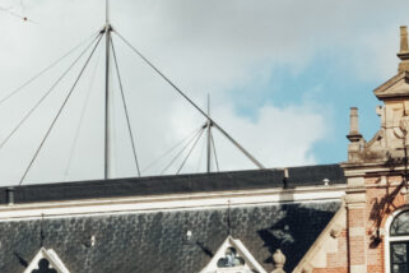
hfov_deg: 8.4
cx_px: -11
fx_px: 2783
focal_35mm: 245
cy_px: 526
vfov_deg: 5.5
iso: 800
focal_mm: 27
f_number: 5.6
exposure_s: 1/2700
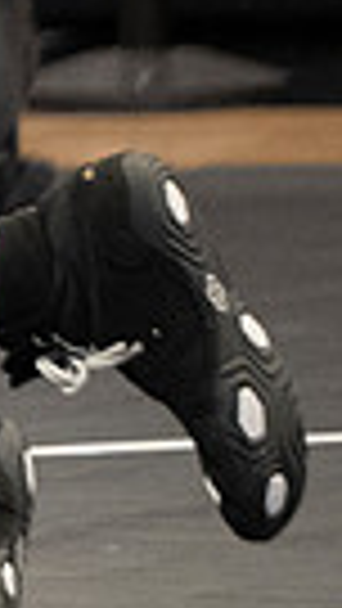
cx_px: -1549
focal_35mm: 1014
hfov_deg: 1.2
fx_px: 16337
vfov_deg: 2.1
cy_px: 73
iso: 3200
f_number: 2.8
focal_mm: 120
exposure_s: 1/1000
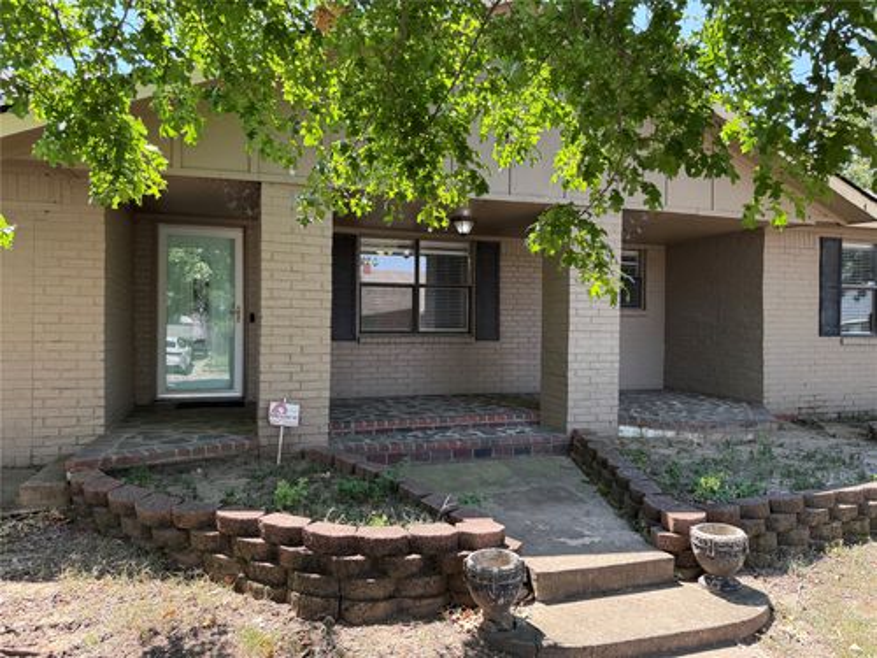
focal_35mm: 24
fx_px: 608
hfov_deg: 71.6
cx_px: 438
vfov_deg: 56.8
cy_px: 329
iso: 100
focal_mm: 6.76
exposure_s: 1/514
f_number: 1.78
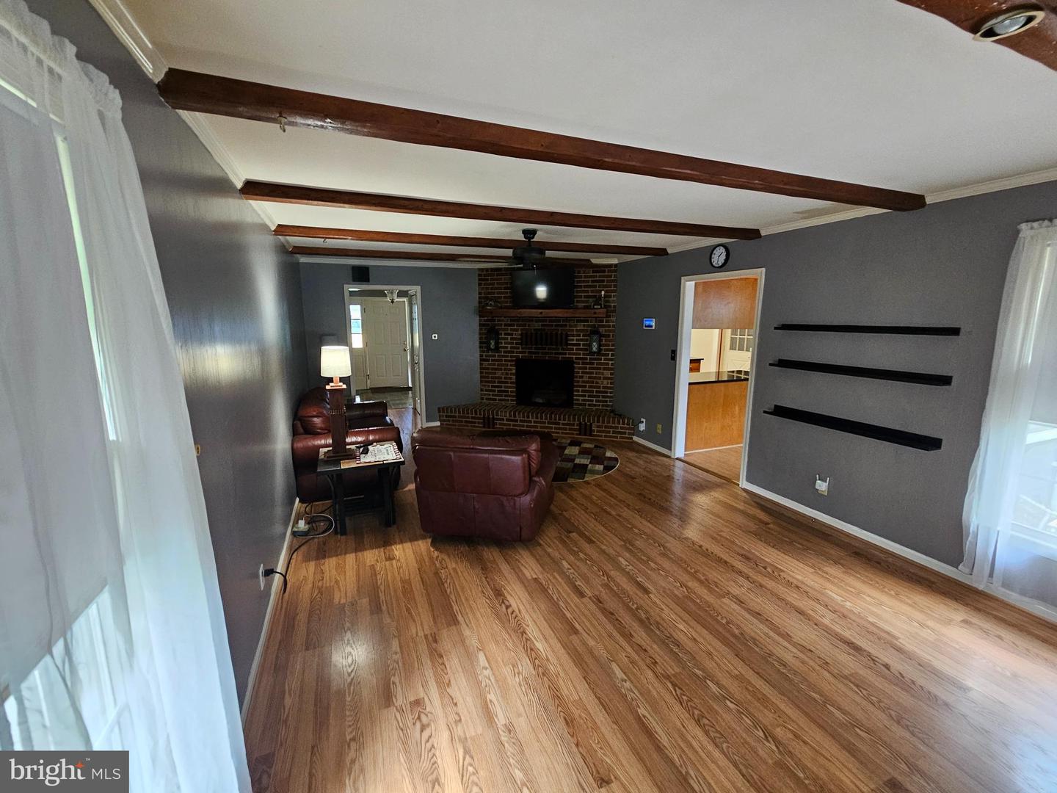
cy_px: 396
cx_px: 528
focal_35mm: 13
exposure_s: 1/30
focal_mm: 2.2
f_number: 2.2
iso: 400
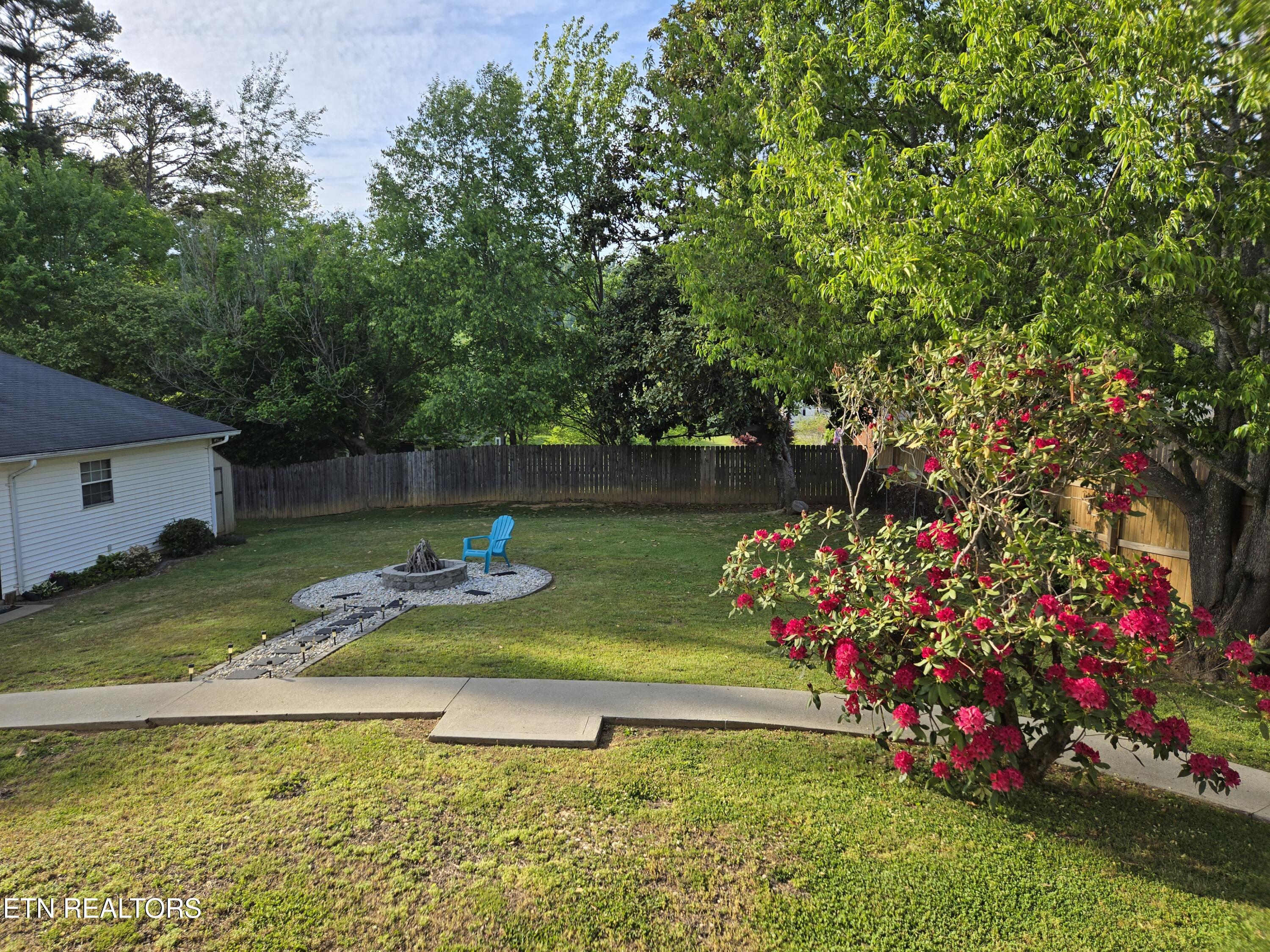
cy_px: 476
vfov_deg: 58.9
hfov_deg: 73.9
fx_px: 844
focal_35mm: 23
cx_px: 635
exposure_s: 1/1538
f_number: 1.8
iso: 25
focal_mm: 5.4
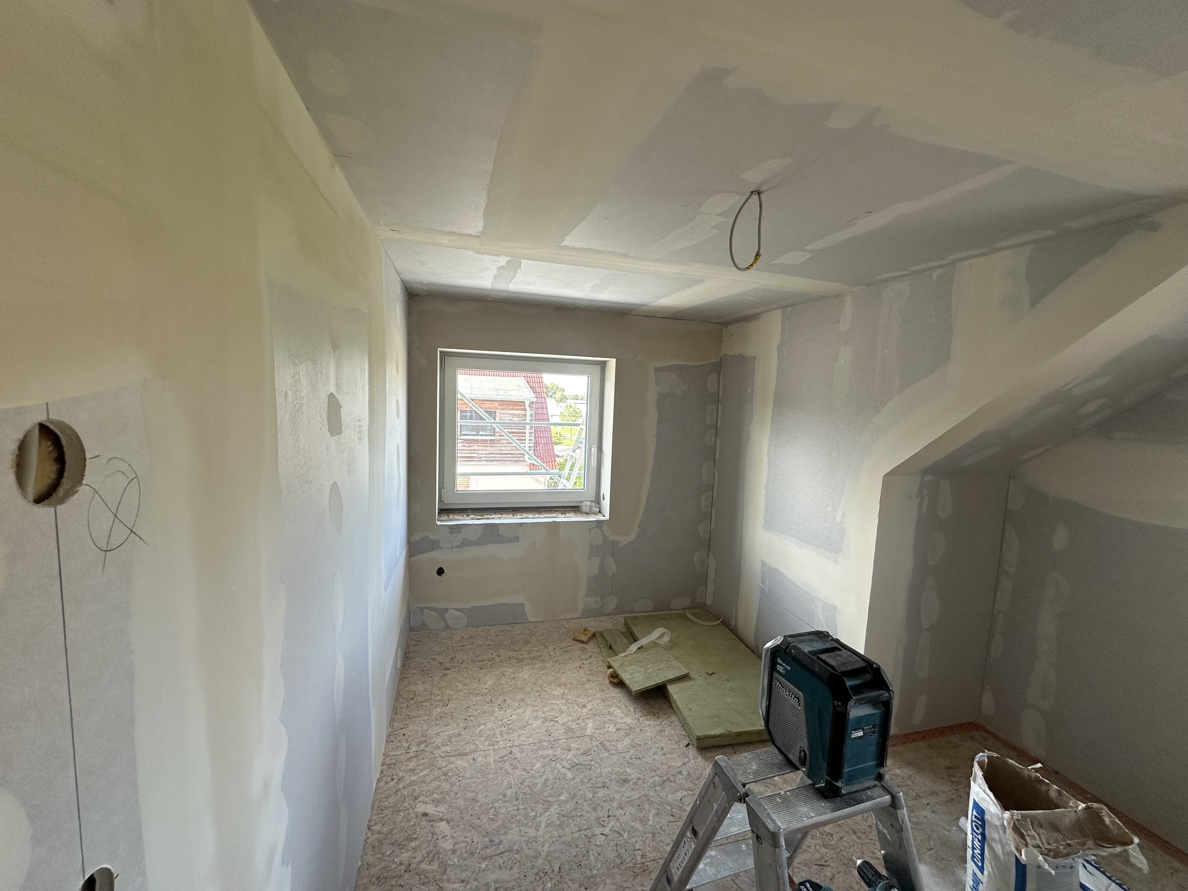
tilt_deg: -5.0
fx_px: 480
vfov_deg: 85.7
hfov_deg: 102.1
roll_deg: -2.7
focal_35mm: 14
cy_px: 446
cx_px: 594
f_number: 2.2
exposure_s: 1/99
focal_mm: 2.22
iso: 80
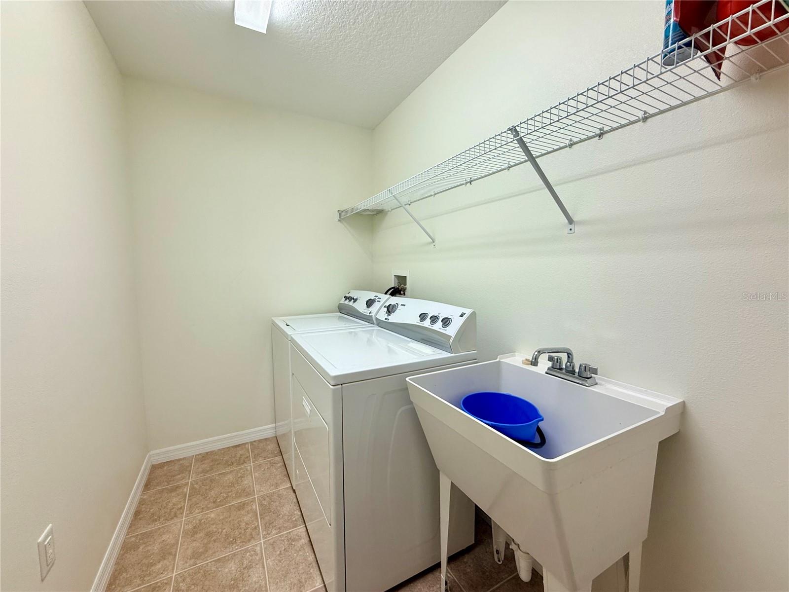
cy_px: 296
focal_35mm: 14
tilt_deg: -4.8
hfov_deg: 102.1
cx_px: 394
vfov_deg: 85.7
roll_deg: -0.2
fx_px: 319
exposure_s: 1/120
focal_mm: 2.22
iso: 125
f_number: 2.2
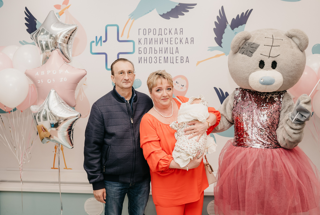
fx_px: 324
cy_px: 104
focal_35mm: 36
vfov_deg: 36.7
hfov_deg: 52.5
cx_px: 153
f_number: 4
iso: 400
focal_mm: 35
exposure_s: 1/160
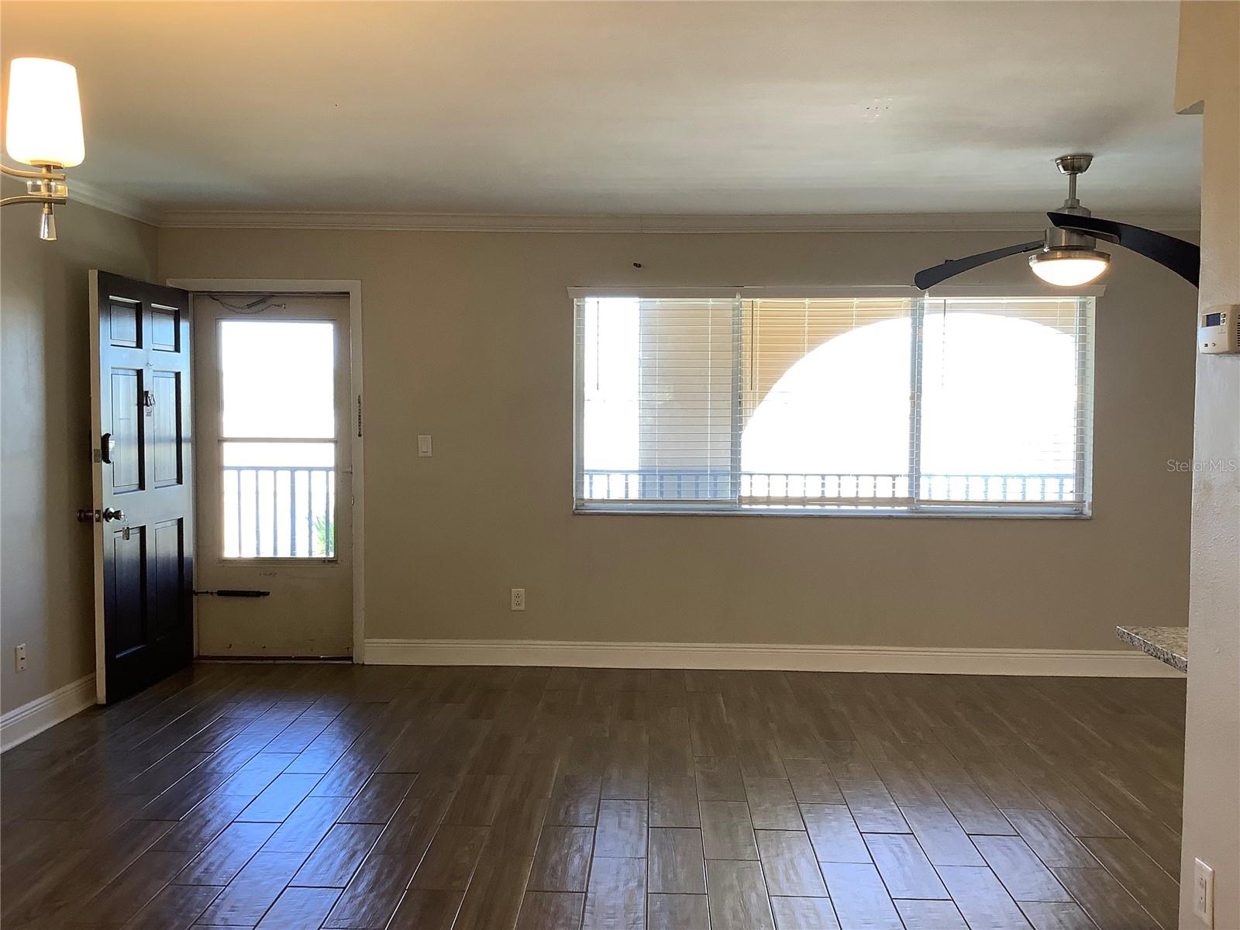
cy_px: 465
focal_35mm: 31
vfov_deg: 45.4
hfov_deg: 58.4
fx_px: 1110
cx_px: 620
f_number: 2.4
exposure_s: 1/60
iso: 50
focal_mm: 3.3
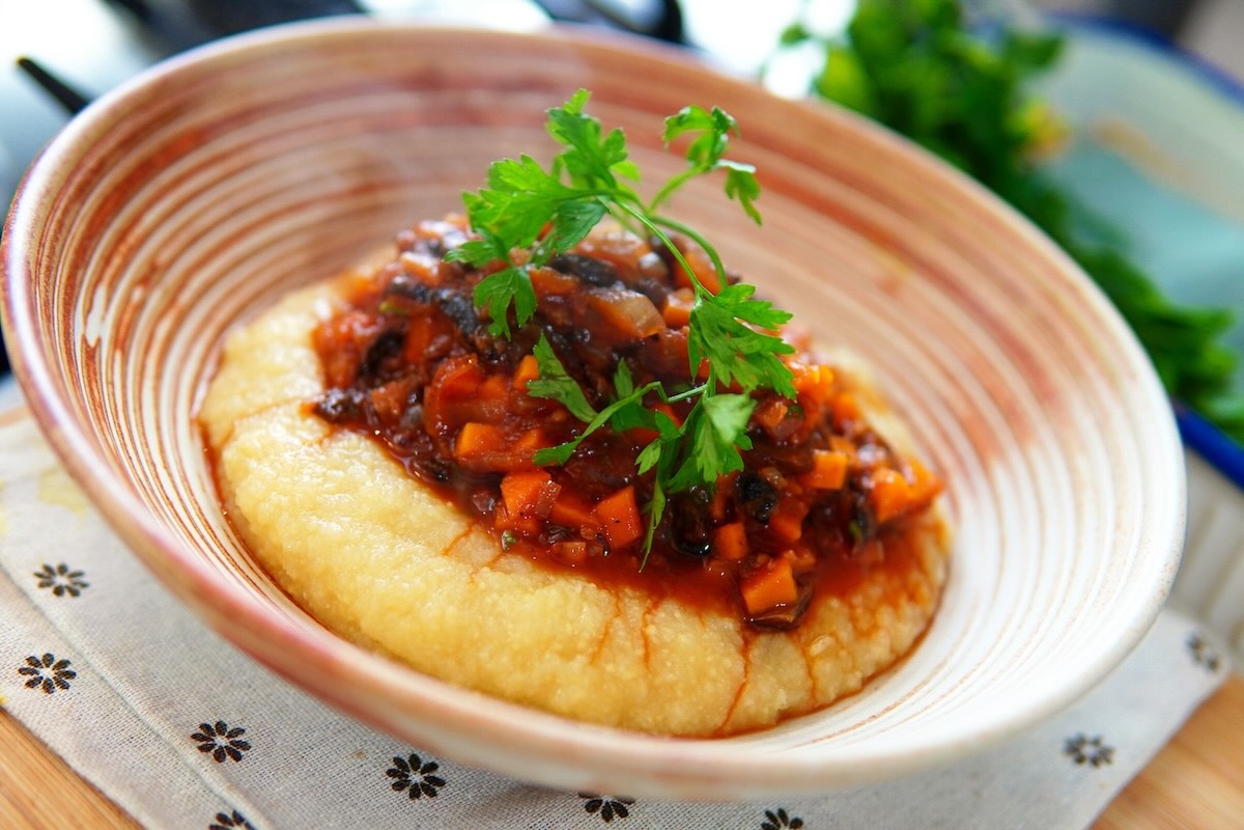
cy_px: 415
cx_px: 622
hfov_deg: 43.6
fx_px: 1555
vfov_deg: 29.9
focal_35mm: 45
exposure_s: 1/250
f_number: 2
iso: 250
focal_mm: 30
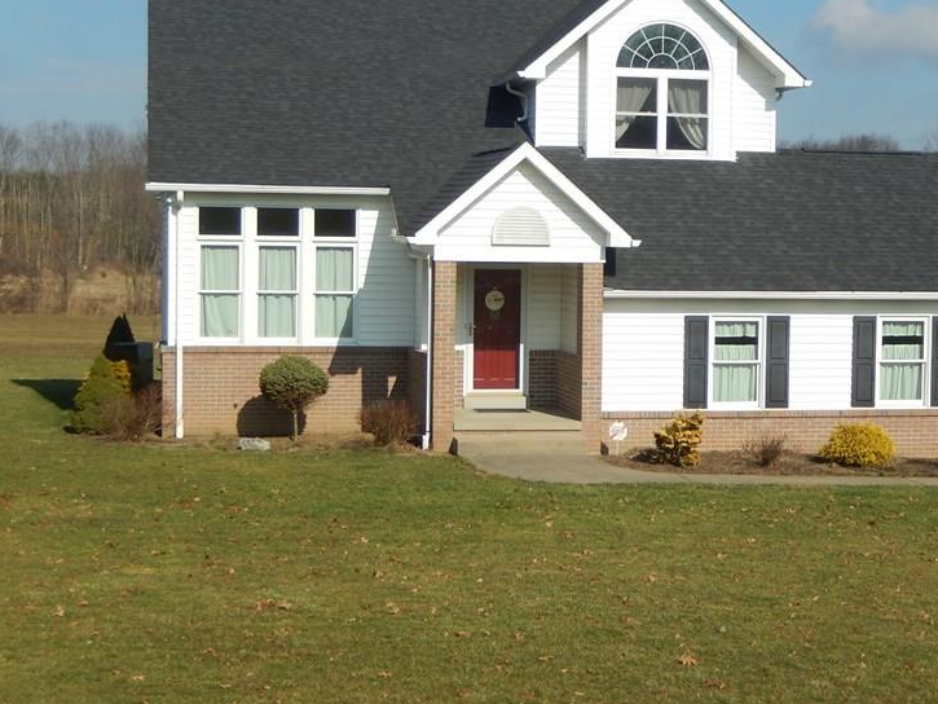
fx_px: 1951
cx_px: 598
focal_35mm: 72
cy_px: 316
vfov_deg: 20.4
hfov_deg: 26.9
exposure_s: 1/1000
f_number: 4.5
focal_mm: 9.2
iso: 125
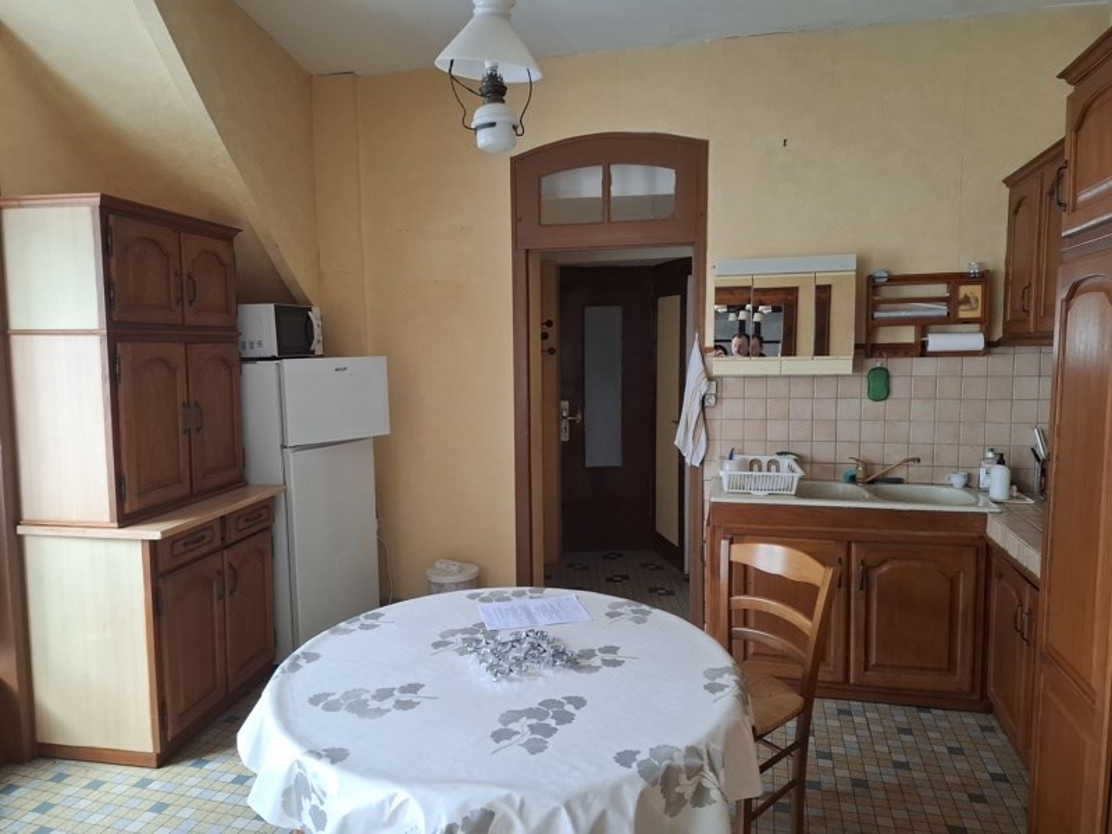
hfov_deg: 73.9
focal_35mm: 23
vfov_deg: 58.9
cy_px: 417
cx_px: 556
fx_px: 739
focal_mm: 5.54
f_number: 1.8
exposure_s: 1/100
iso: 250
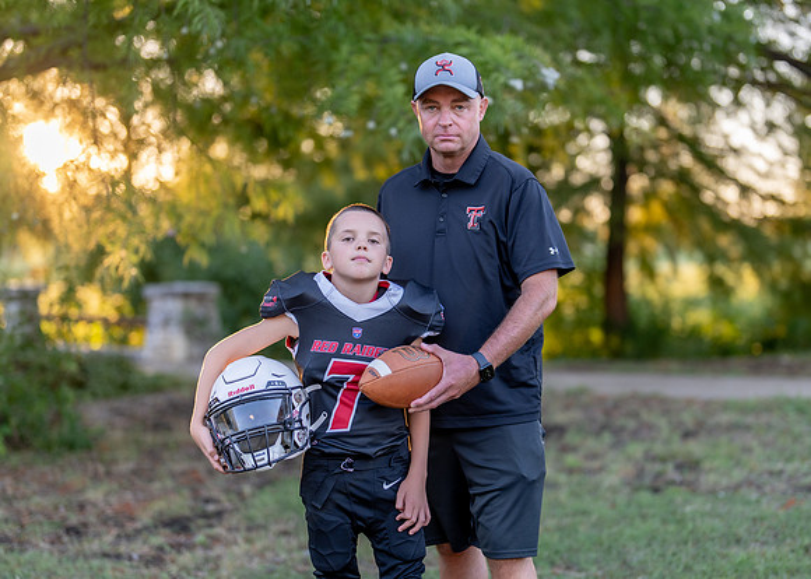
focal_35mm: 67
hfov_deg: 29.5
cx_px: 447
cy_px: 310
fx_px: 1537
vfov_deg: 21.3
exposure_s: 1/400
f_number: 1.2
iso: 100
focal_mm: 50
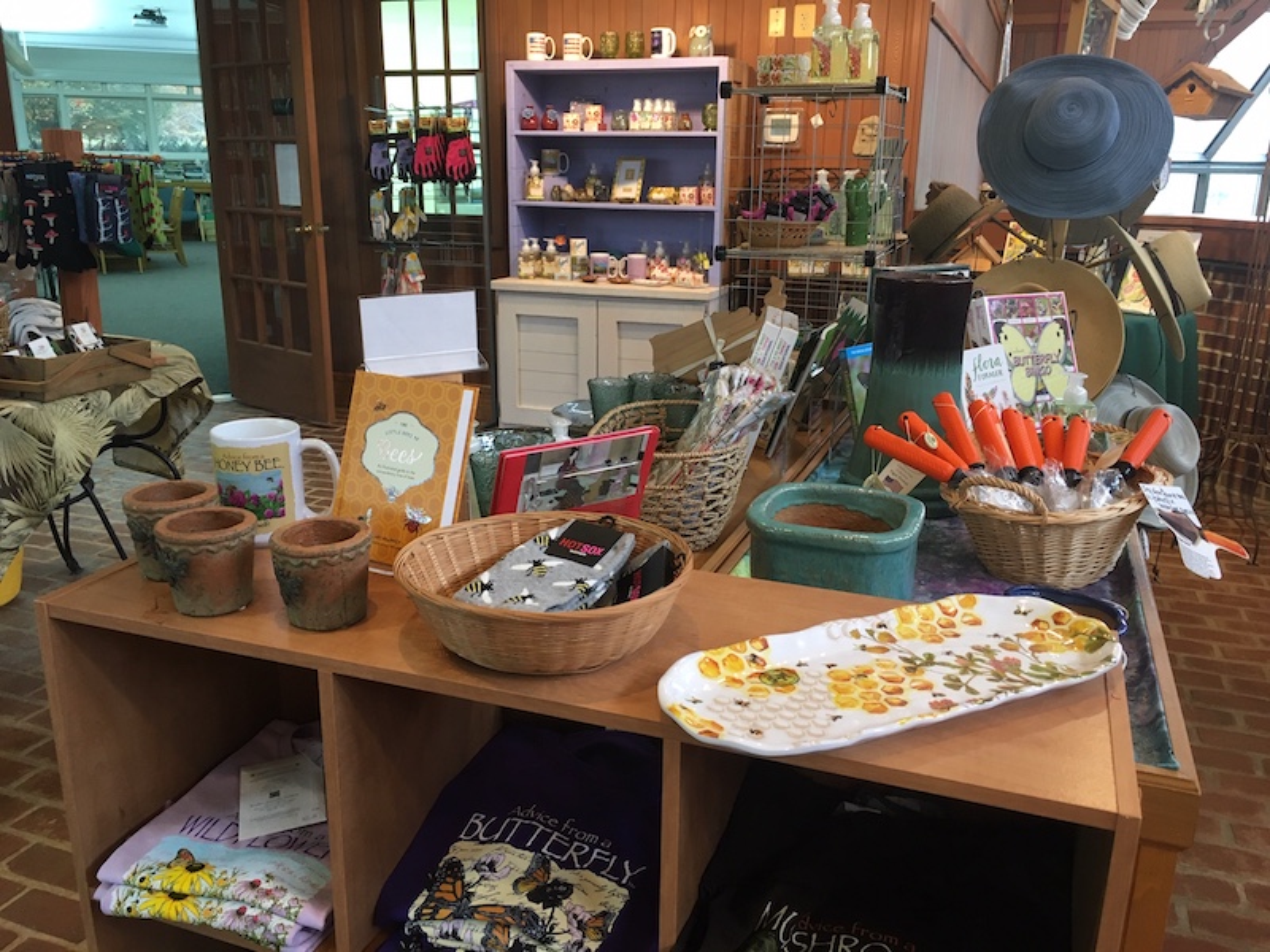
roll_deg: -1.0
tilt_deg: -16.4
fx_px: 1064
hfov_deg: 61.7
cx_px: 635
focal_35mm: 29
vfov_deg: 48.2
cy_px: 476
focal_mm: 4.15
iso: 100
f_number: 2.2
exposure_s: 1/30
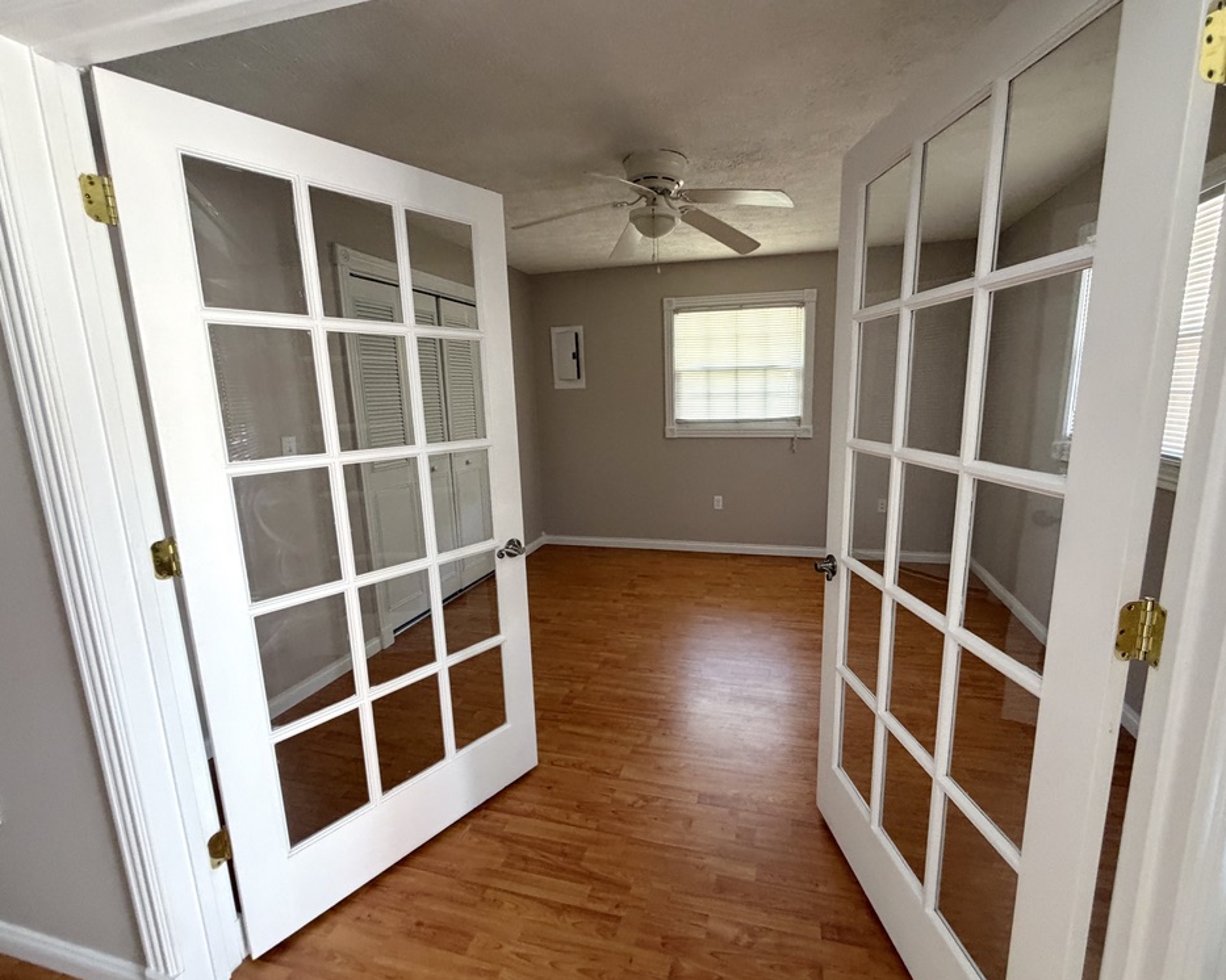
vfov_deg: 84.0
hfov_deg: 96.6
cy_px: 483
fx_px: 544
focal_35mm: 15
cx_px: 658
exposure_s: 1/74
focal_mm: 2.22
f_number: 2.2
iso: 320
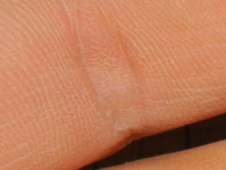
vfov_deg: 3.0
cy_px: 269
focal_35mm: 494
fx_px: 3229
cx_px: 480
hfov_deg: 4.0
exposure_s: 1/60
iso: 200
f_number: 4.5
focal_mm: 18.6
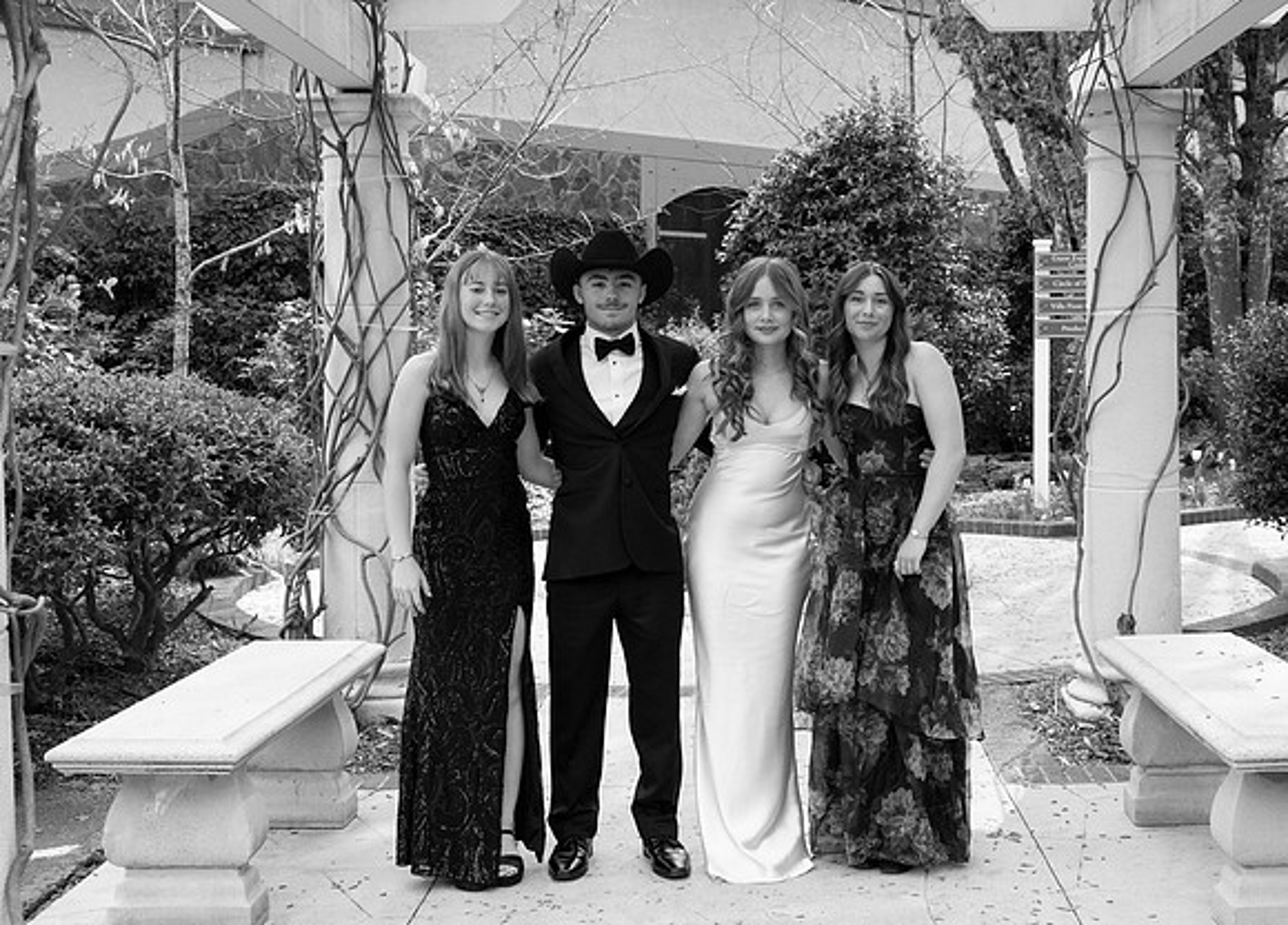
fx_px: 1807
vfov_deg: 28.7
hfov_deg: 39.2
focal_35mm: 49
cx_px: 710
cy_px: 429
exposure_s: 1/1250
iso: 1250
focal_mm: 39
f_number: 5.6
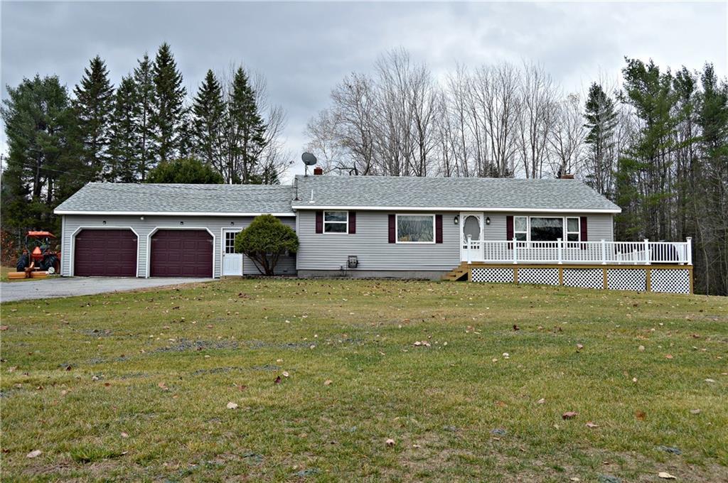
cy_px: 242
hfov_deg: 57.3
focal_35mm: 33
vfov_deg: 39.9
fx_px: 666
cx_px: 364
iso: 140
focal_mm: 22
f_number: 5.6
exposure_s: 1/125
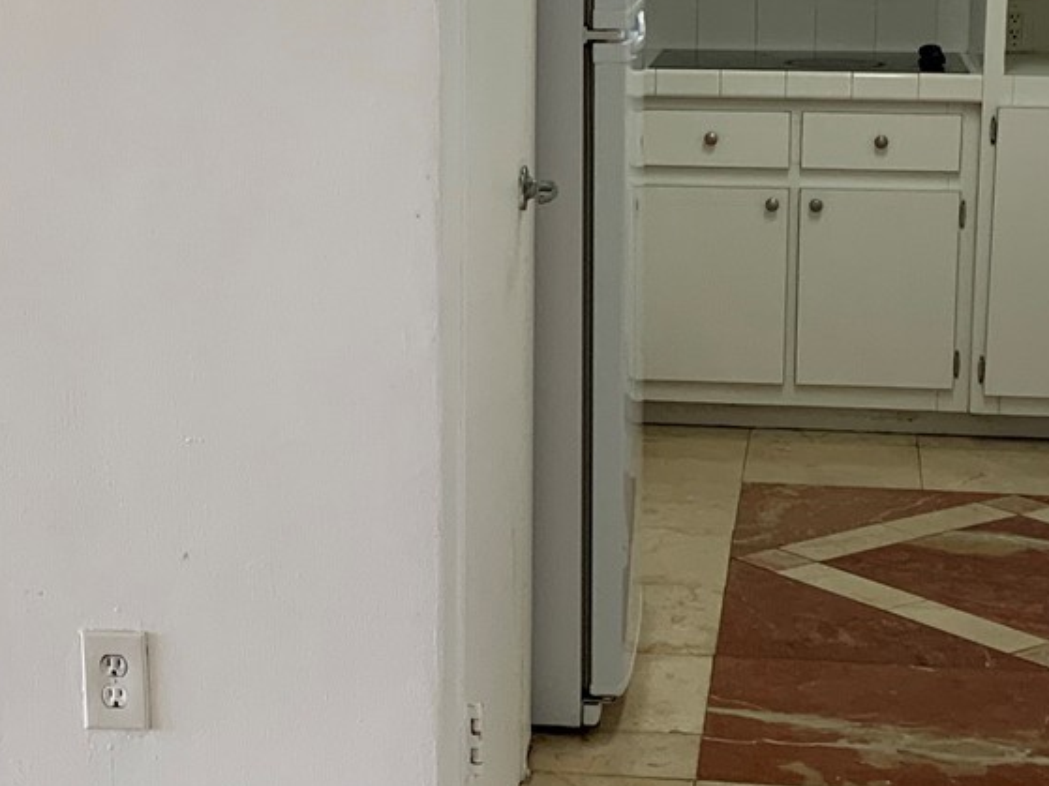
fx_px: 2515
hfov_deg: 23.6
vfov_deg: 17.8
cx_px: 492
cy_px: 315
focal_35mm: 83
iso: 50
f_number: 1.8
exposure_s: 1/120
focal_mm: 3
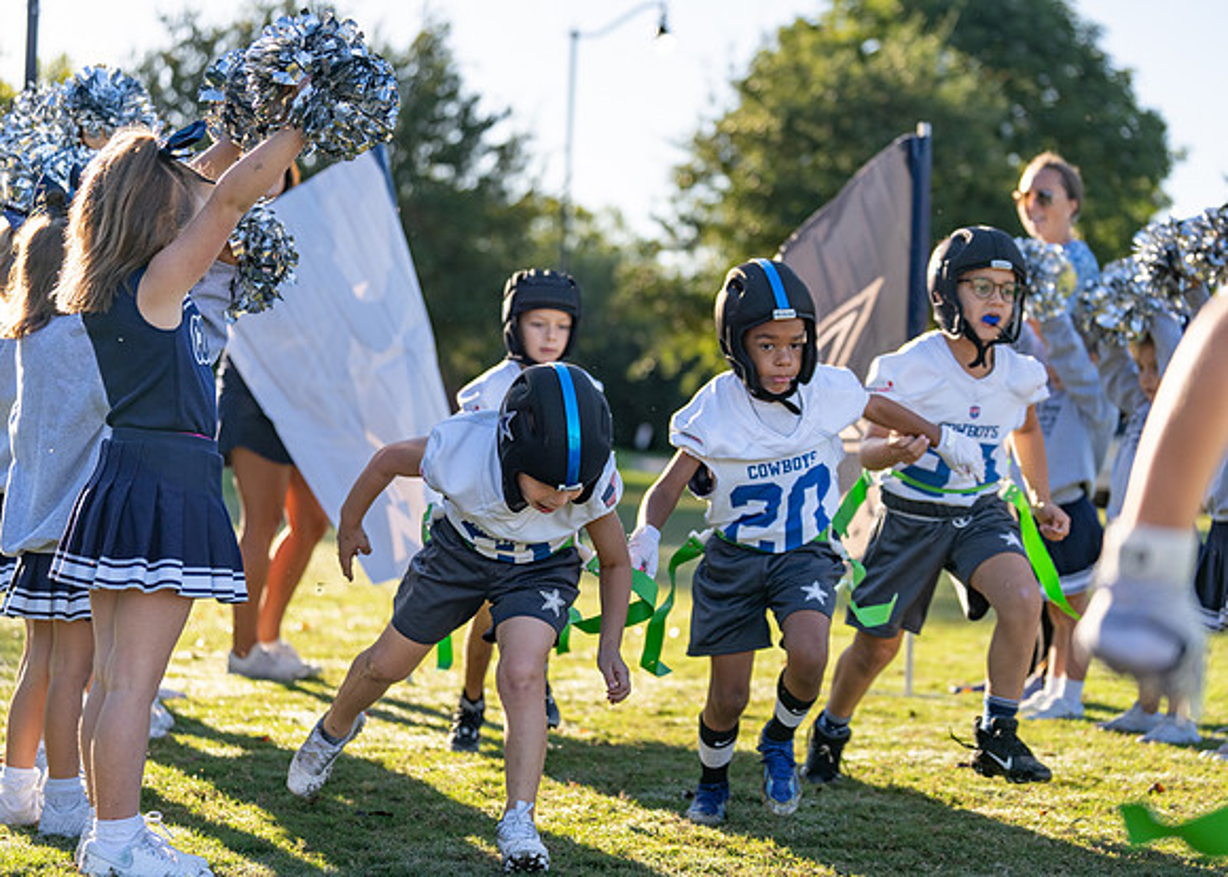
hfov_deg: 27.0
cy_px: 438
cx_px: 614
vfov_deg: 19.4
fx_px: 2558
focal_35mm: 73
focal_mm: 70
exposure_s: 1/1600
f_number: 2.8
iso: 200
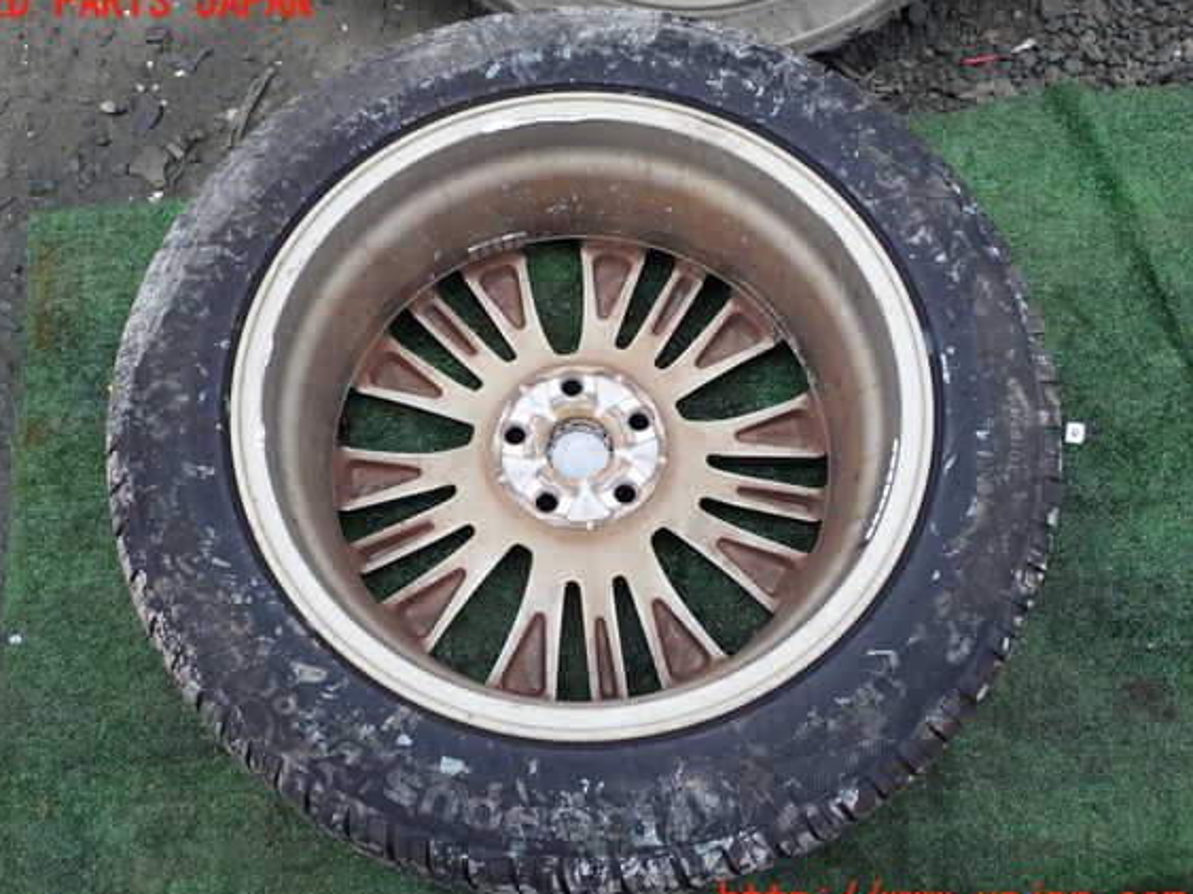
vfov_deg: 44.1
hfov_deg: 56.8
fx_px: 1103
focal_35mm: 32
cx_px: 562
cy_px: 453
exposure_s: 1/400
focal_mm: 5.4
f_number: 3.2
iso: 100
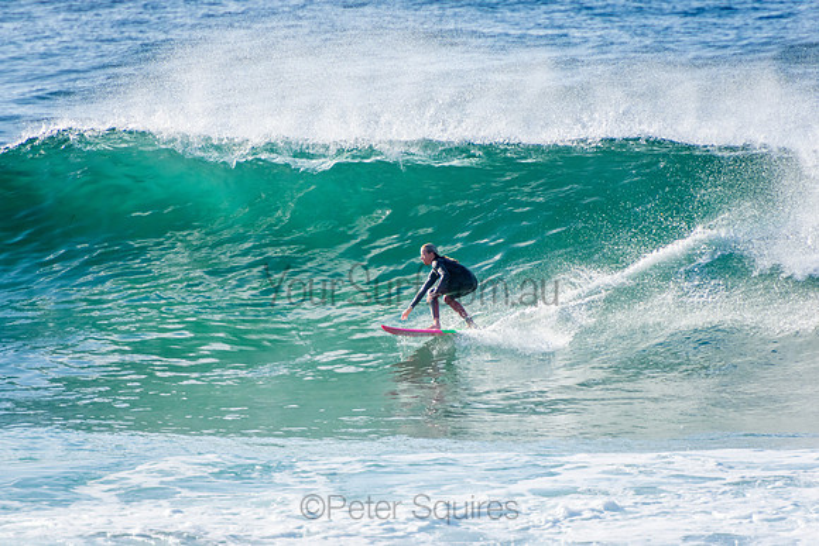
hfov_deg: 3.4
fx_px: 13653
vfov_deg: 2.3
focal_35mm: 600
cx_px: 410
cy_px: 273
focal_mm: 400
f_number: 5.6
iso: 360
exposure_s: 1/2000
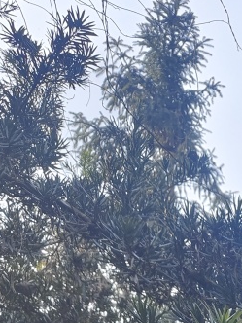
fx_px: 690
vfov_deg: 21.4
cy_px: 506
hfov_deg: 17.6
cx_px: 378
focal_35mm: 74
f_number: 1.88
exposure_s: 1/235
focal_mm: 5.56
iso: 71
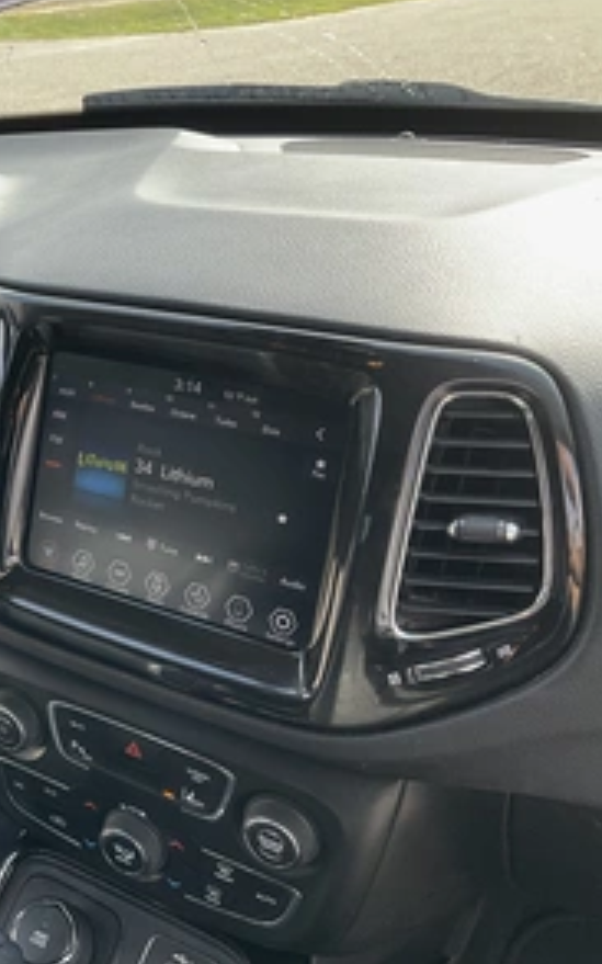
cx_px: -53
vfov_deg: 47.2
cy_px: 474
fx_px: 1103
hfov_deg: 28.0
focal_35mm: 42
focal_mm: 3
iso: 25
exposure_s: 1/178
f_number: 1.8
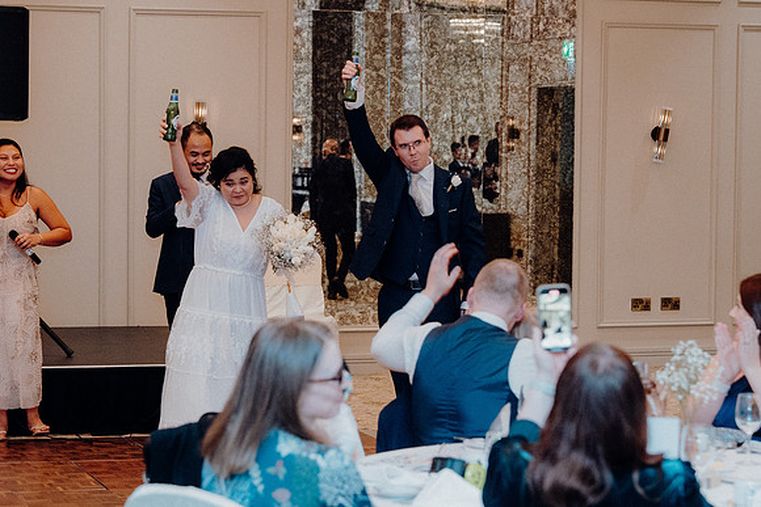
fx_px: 2220
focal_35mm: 105
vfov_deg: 13.0
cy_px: 254
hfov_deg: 19.5
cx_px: 380
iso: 3200
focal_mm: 70
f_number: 3.5
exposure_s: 1/160
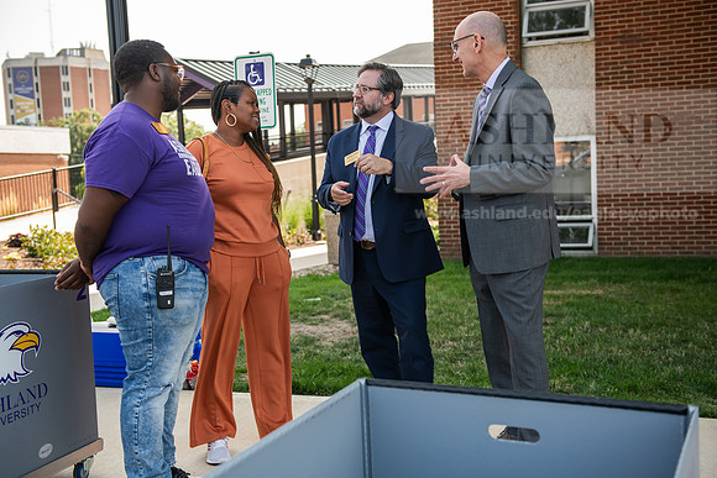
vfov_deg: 28.1
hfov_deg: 41.1
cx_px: 358
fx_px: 956
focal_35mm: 48
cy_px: 239
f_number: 3.5
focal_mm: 48
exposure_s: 1/400
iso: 200
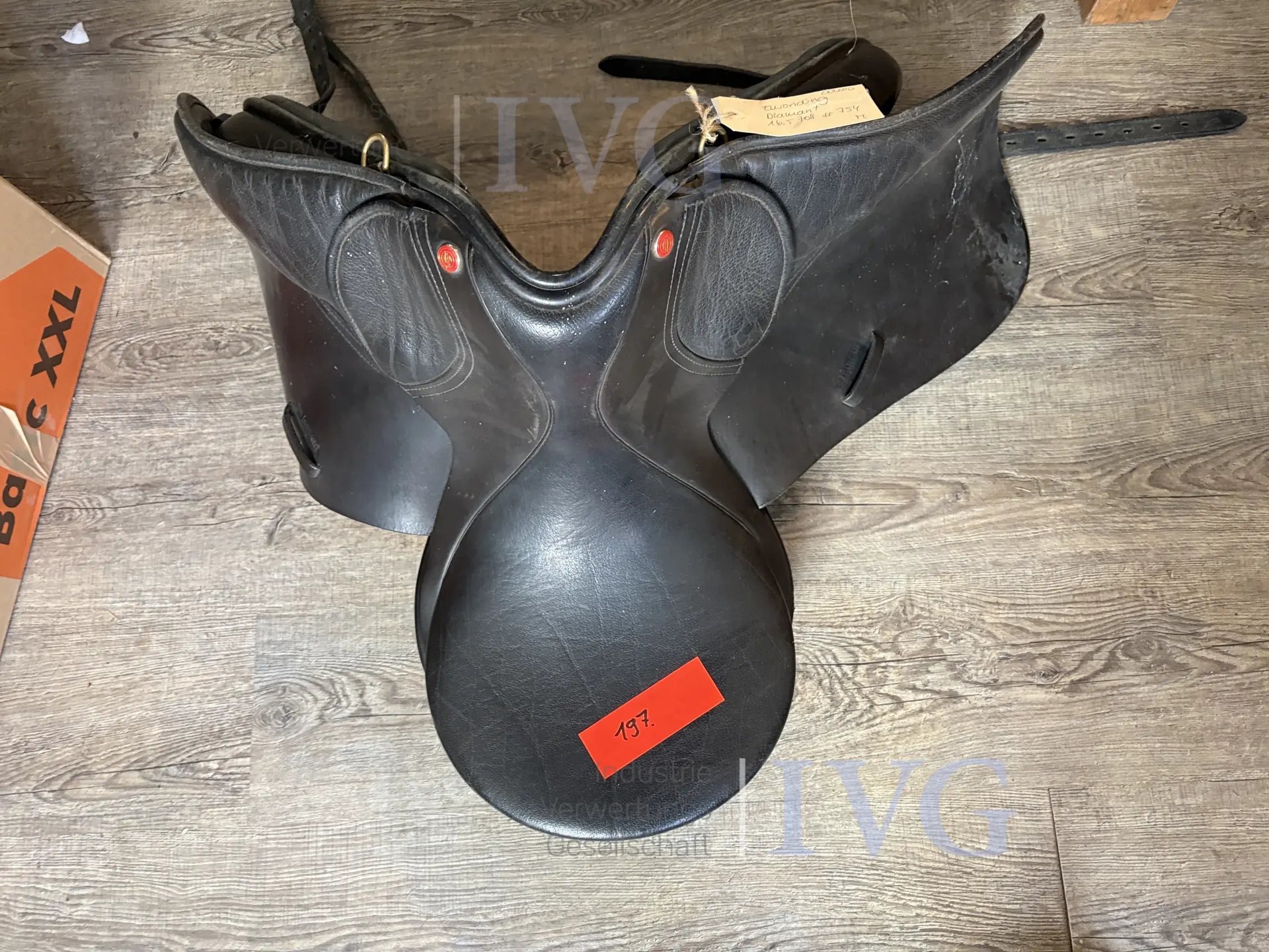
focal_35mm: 26
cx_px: 634
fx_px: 953
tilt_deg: -76.2
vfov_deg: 53.1
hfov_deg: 67.3
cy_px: 476
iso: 320
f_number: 1.6
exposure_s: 1/60
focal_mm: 5.96
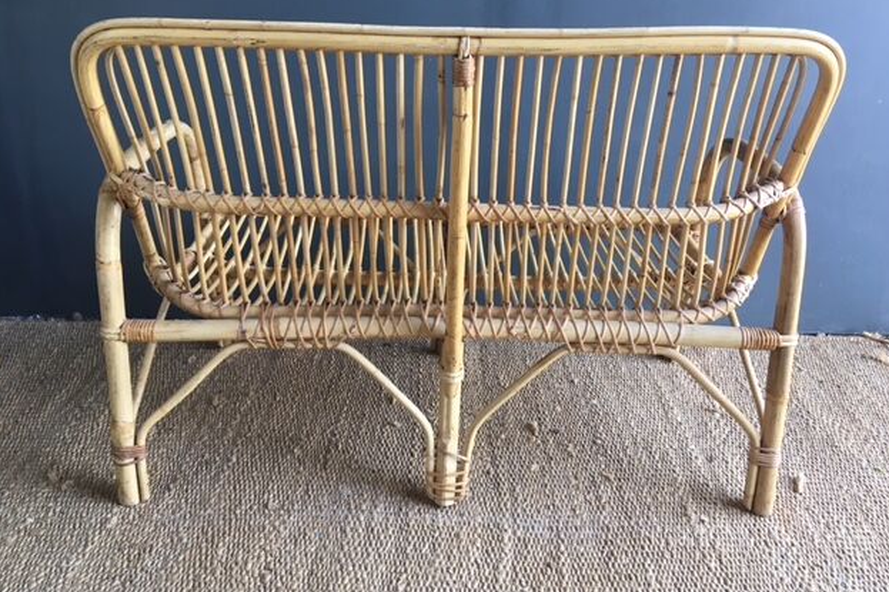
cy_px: 287
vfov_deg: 42.3
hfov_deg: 60.3
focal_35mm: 31
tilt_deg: -23.5
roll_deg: -1.3
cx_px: 452
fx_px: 765
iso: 32
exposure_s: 1/33
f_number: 2.2
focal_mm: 4.15
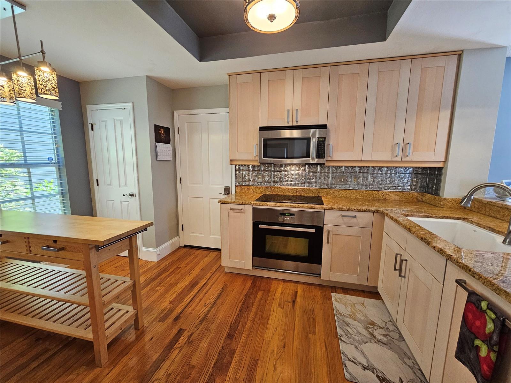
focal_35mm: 13
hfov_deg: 106.2
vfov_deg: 89.9
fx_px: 192
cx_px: 256
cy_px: 192
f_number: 2.2
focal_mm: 2.2
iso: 320
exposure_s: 1/60
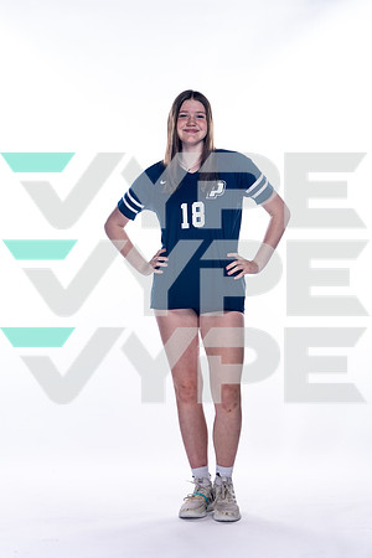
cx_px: 186
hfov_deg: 13.4
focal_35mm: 102
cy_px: 279
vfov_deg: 20.0
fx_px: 1581
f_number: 5.6
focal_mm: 102
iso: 400
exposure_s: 1/250
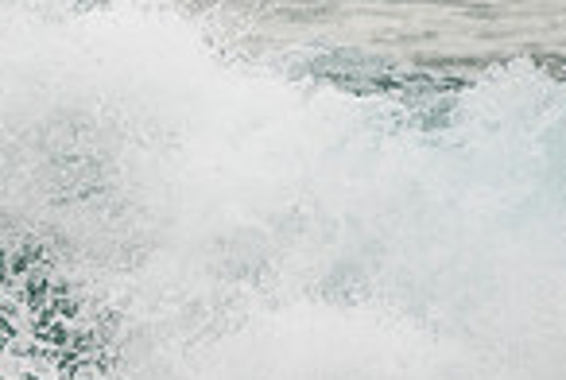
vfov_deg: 0.7
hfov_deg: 1.0
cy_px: 2
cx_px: -516
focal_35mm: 1982
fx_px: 31225
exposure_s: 1/2000
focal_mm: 500
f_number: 5.6
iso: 280
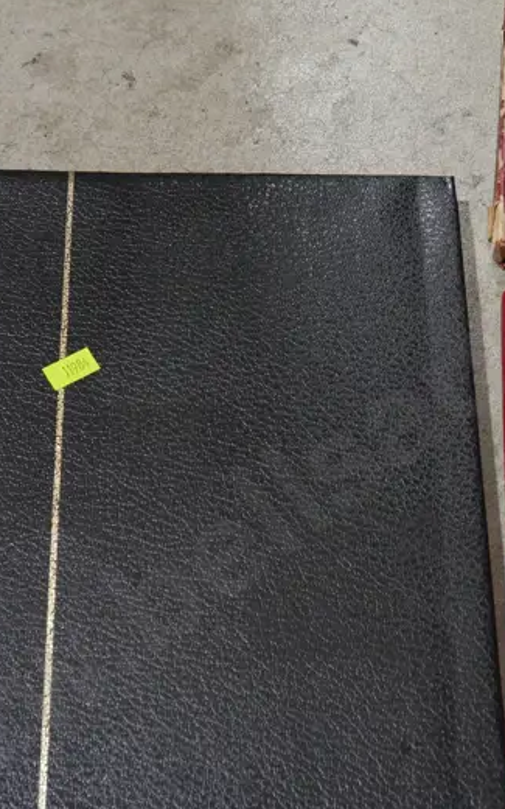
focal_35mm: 71
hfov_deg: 18.0
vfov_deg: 29.0
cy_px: 369
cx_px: 475
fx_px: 1563
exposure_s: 1/60
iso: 320
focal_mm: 17
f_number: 4
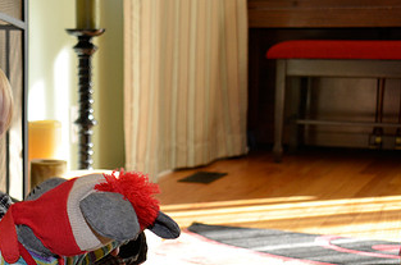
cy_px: 213
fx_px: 989
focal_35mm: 89
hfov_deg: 22.5
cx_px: 67
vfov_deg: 15.2
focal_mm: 32
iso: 320
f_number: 4.2
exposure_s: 1/60
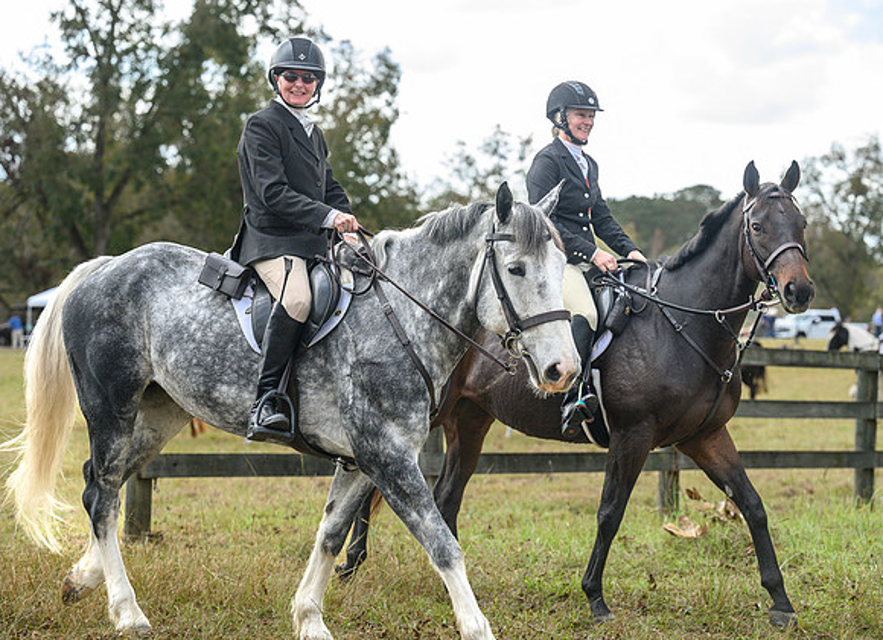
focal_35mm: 84
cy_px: 318
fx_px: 2118
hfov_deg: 23.5
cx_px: 415
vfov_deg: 17.2
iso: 640
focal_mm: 79
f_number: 3.5
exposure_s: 1/1000
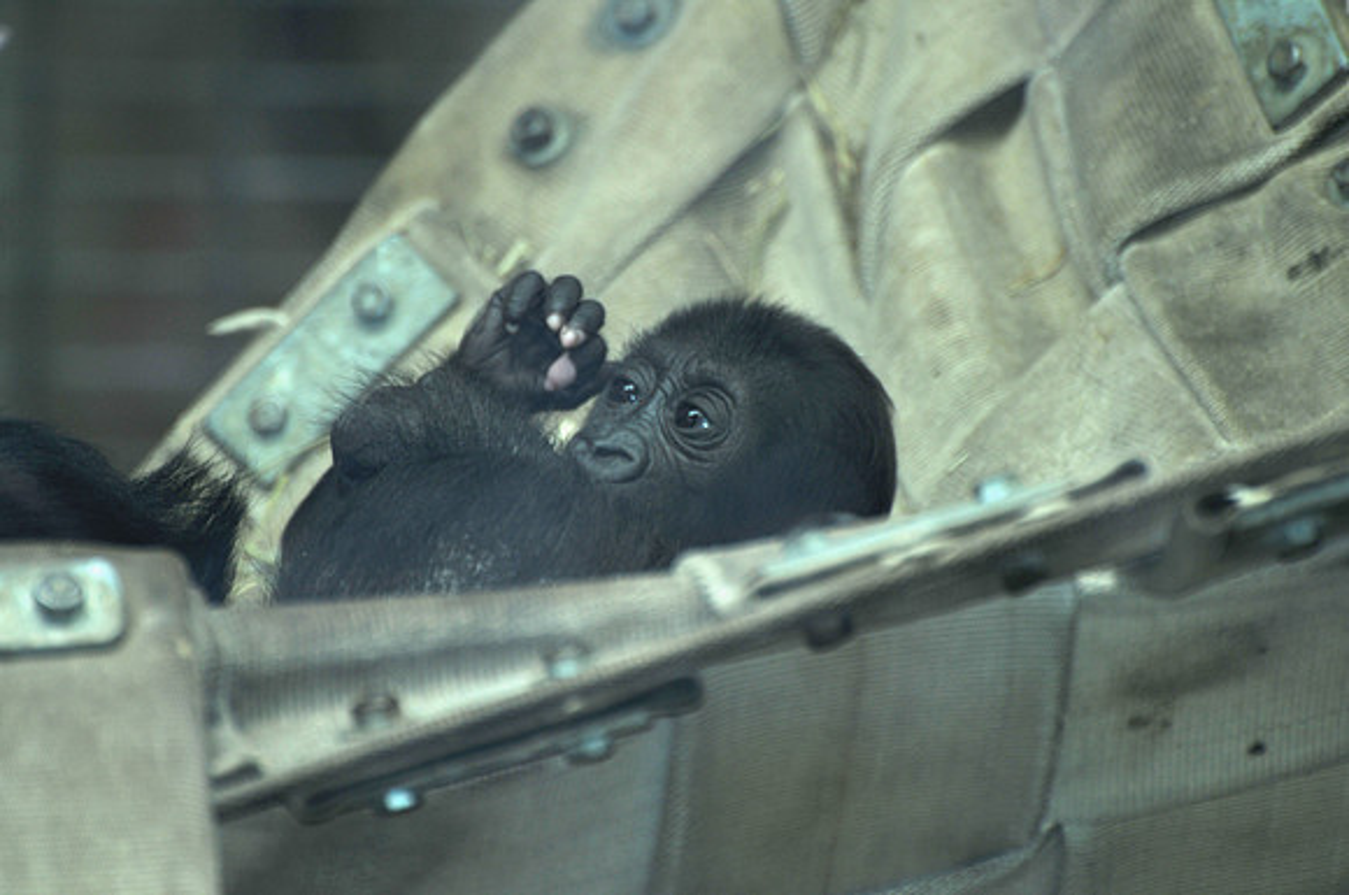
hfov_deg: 4.6
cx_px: 674
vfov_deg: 3.0
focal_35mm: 450
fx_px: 16839
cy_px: 448
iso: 200
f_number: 5.6
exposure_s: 1/60
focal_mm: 300
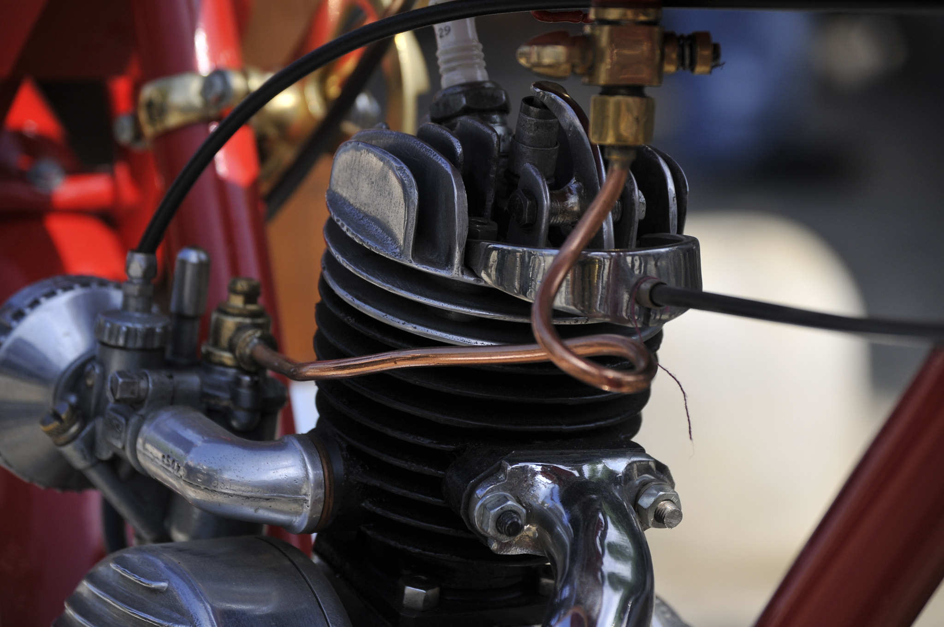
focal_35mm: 128
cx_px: 472
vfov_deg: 10.7
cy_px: 314
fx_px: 3339
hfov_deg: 16.1
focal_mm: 85
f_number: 5.6
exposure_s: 1/640
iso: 200
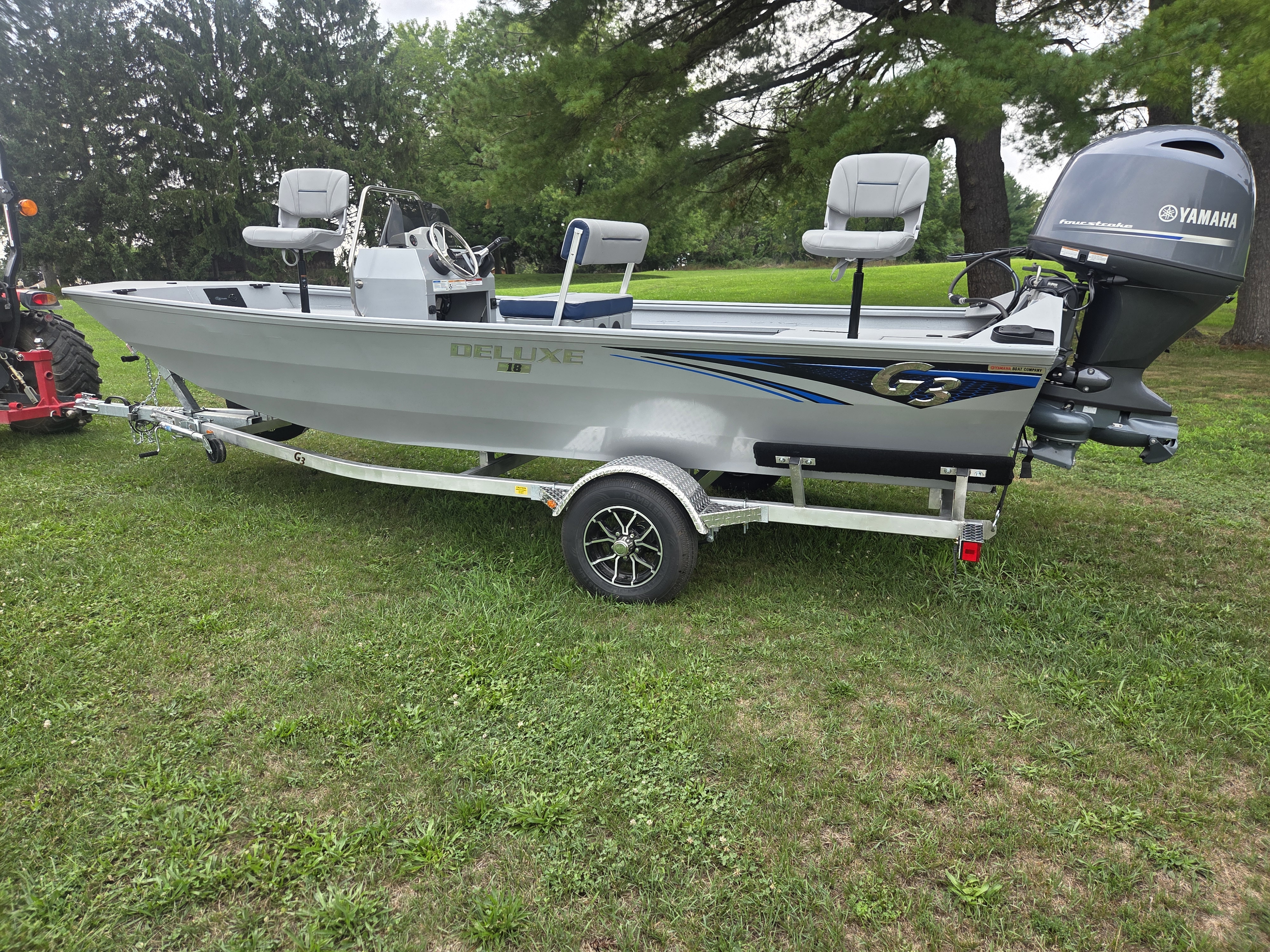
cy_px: 476
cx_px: 635
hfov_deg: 73.9
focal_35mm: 23
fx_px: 844
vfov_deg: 58.9
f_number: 1.8
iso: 80
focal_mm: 5.4
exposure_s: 1/744
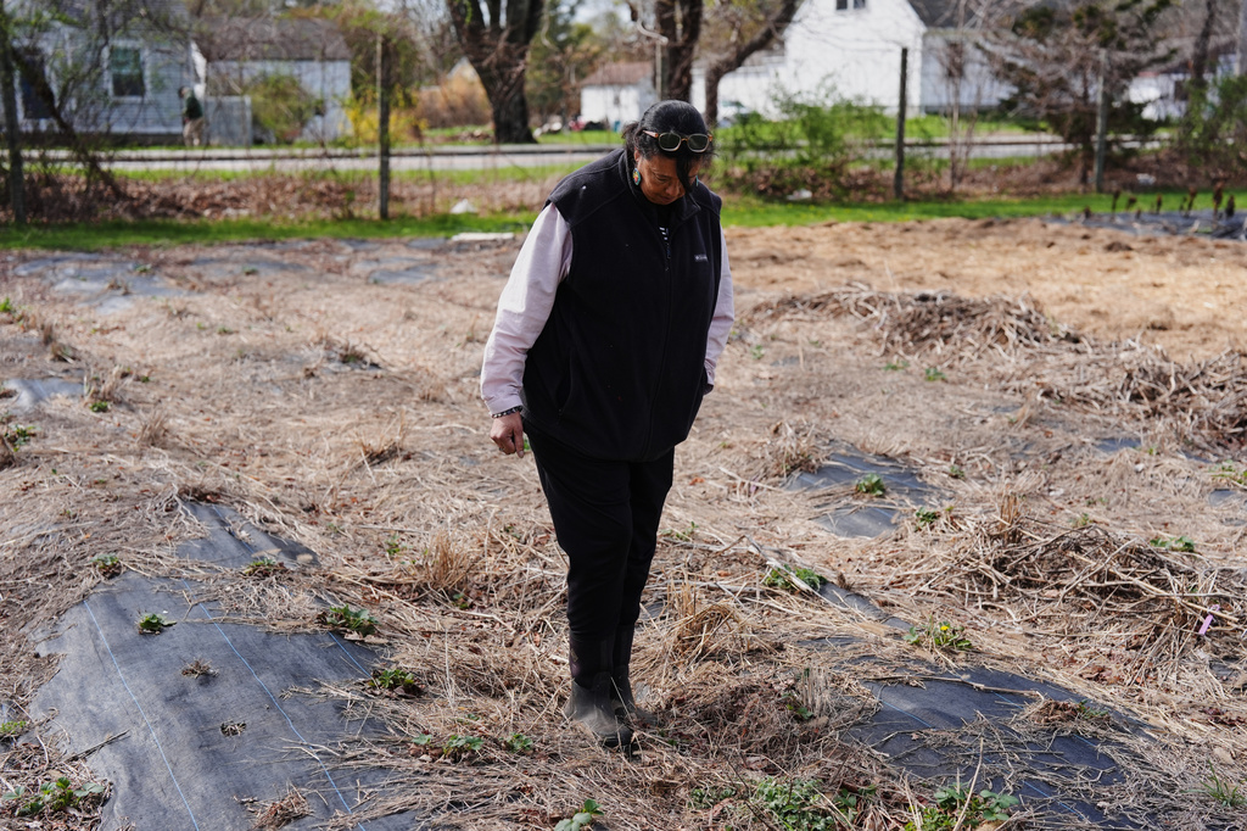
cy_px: 416
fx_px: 1731
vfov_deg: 27.0
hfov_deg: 39.6
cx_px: 624
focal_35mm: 50
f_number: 2.8
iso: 400
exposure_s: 1/4000
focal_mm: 50
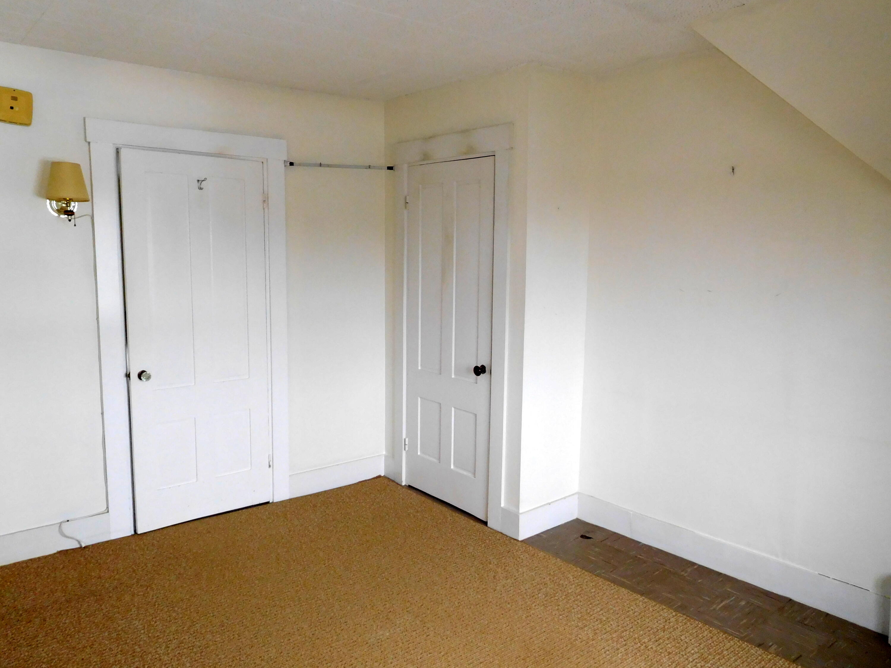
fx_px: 643
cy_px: 334
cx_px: 446
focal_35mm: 25
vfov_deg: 54.9
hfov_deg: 69.4
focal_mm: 4.5
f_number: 3.4
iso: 320
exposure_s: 1/30
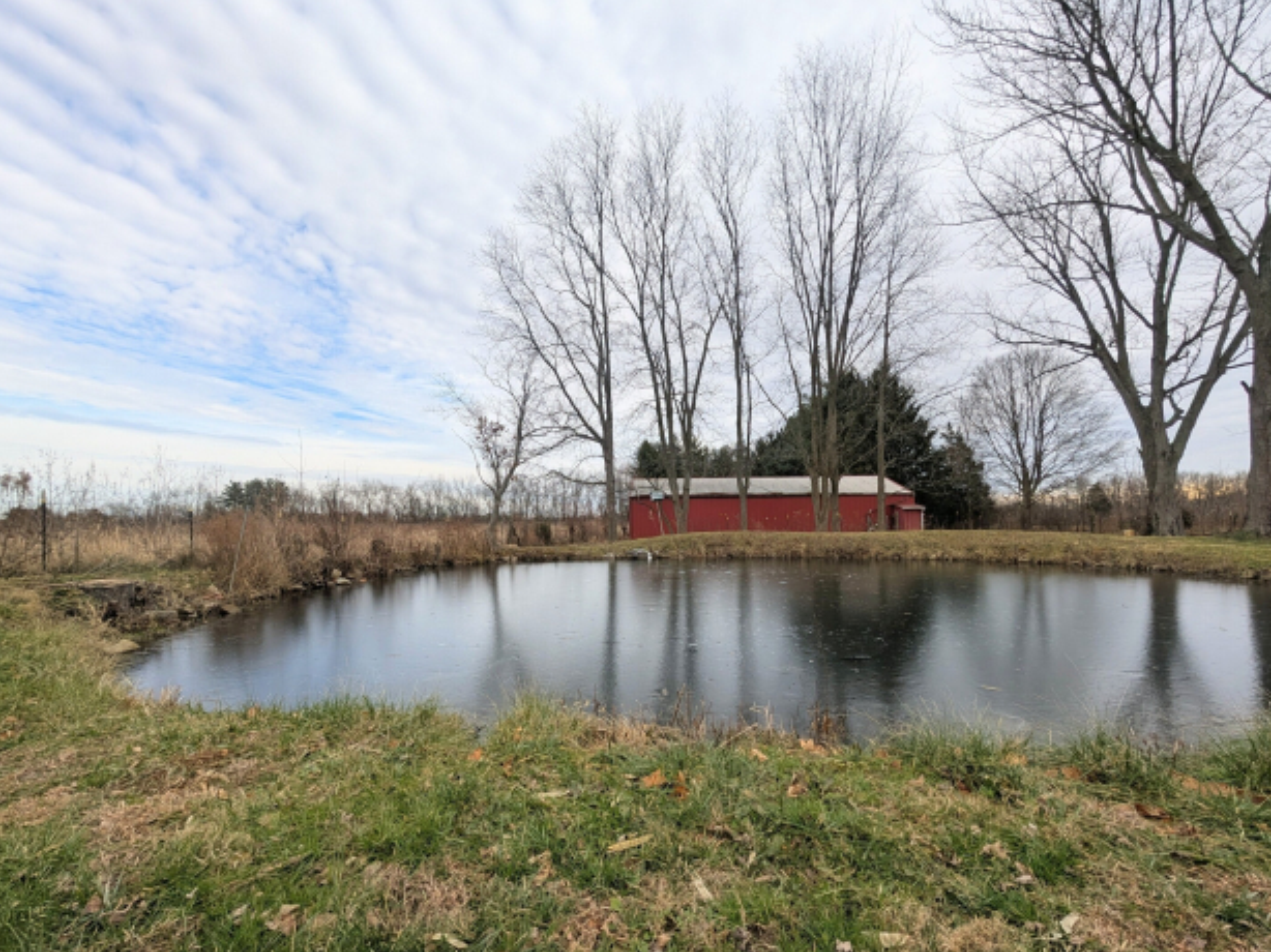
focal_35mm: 13
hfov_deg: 106.2
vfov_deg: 89.7
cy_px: 515
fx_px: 477
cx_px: 656
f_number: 1.7
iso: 52
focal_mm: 2.02
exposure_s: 1/1395
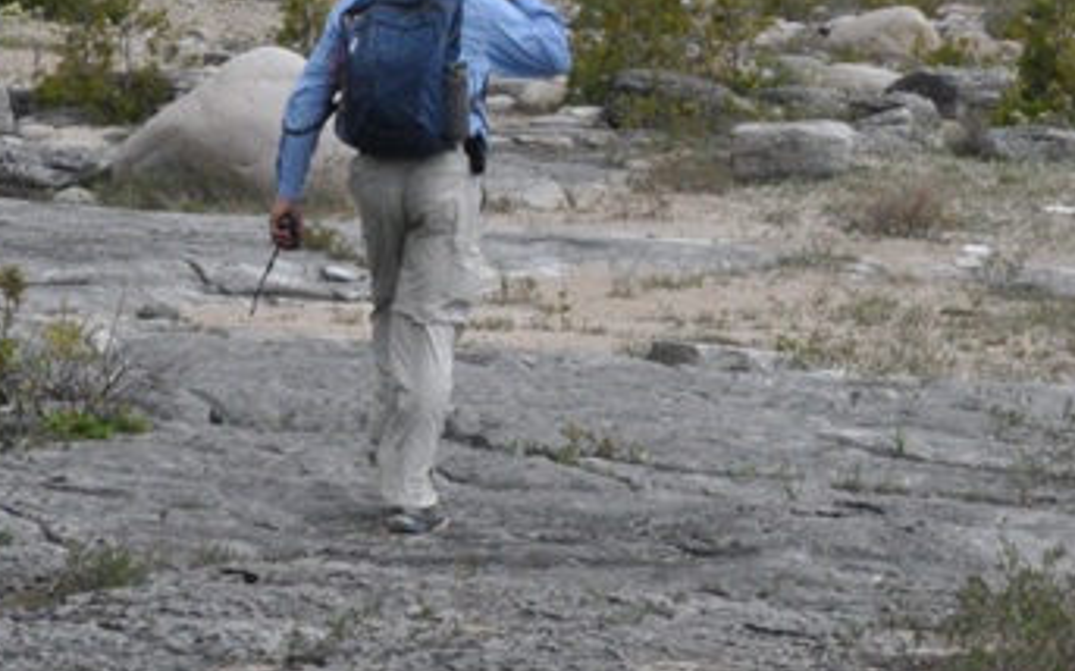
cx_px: 1251
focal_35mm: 187
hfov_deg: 11.0
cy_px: 144
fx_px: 5476
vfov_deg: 7.0
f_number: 14
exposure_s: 1/1600
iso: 1600
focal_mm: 28
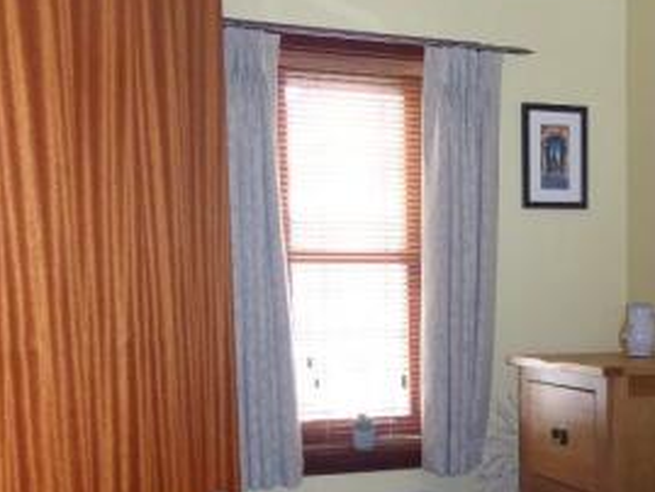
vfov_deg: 27.5
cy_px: 386
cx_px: 549
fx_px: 984
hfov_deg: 35.3
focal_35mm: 52
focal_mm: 4.3
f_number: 3.3
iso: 640
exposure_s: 1/60
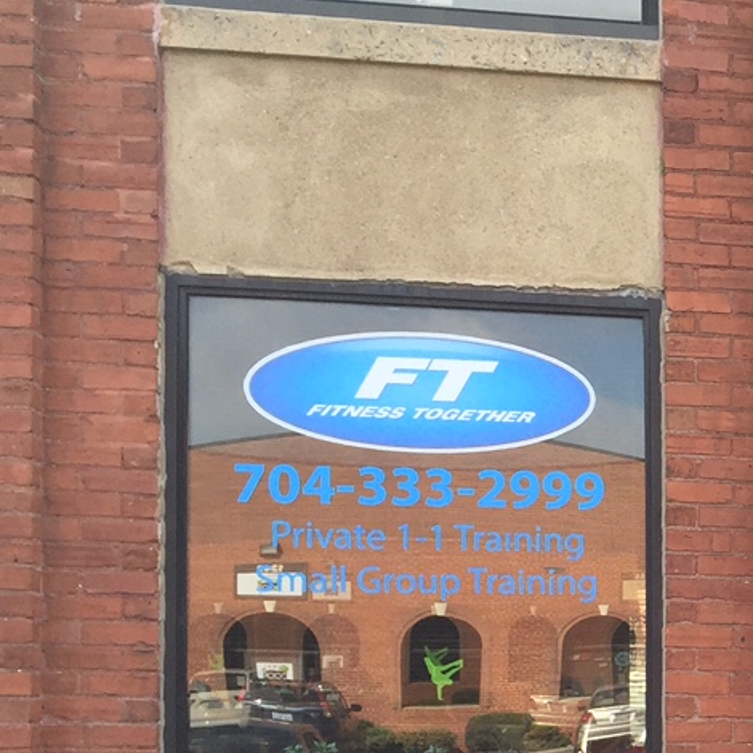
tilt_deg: +1.7
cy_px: 692
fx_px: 2190
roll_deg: -1.1
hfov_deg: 17.2
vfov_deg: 19.1
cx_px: 1202
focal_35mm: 89
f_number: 2.2
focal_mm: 4.15
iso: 32
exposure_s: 1/363
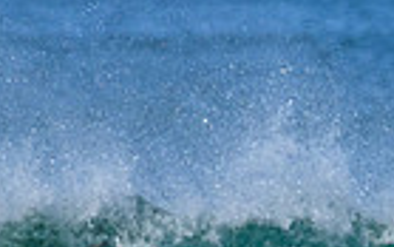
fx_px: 36523
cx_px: 490
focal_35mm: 3400
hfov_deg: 0.6
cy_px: 382
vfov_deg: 0.4
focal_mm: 800
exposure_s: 1/2000
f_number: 11
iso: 3200
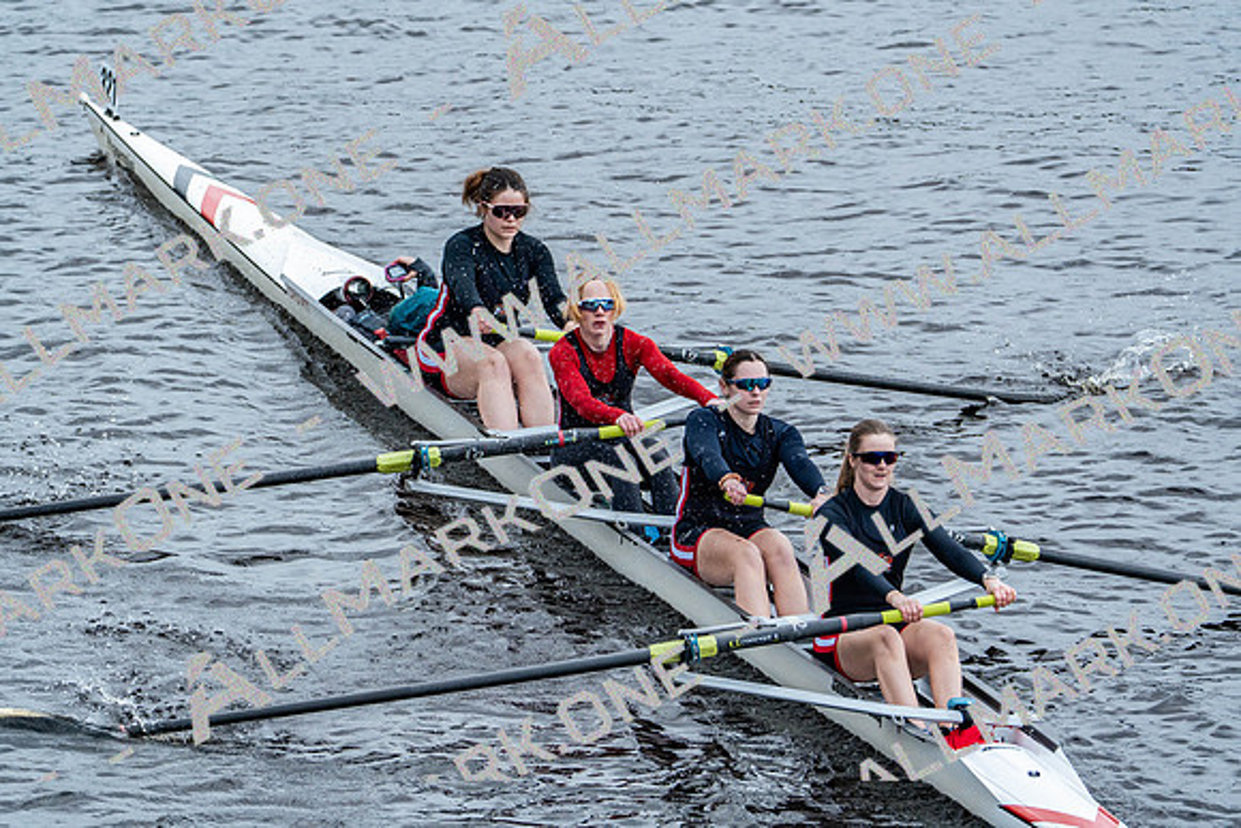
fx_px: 14929
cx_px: 620
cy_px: 414
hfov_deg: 4.8
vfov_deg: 3.2
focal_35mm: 433
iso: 2500
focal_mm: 433
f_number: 6.3
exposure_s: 1/1000
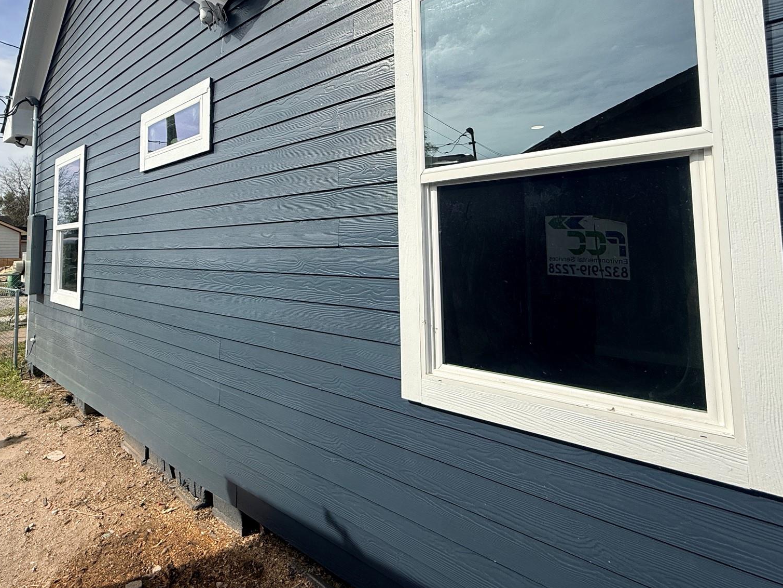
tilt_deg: +4.9
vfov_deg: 67.6
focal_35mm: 19
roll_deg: +0.9
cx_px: 351
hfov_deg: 84.4
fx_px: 430
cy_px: 221
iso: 50
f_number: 2.2
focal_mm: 2.22
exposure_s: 1/2506
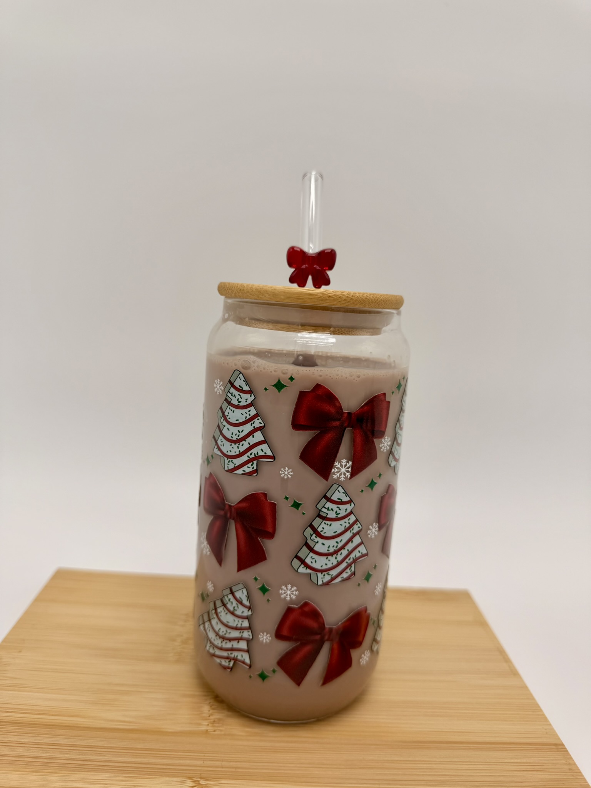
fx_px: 546
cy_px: 394
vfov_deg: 71.6
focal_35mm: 24
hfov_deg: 56.8
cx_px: 296
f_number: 1.78
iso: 80
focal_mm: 6.76
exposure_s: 1/660
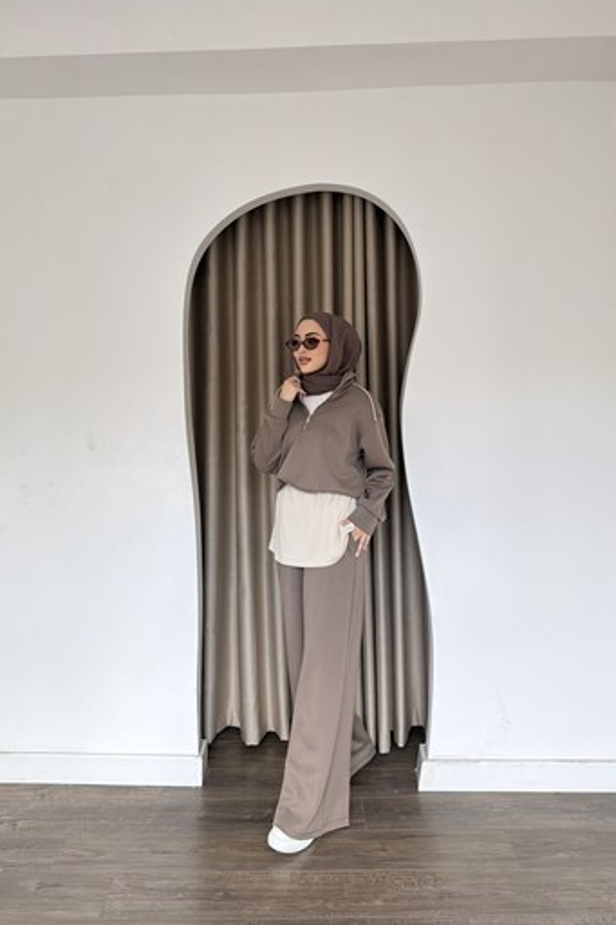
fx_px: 668
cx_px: 293
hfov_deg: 49.5
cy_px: 456
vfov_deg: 69.4
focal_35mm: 26
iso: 250
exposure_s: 1/683
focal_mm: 6.76
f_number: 1.78
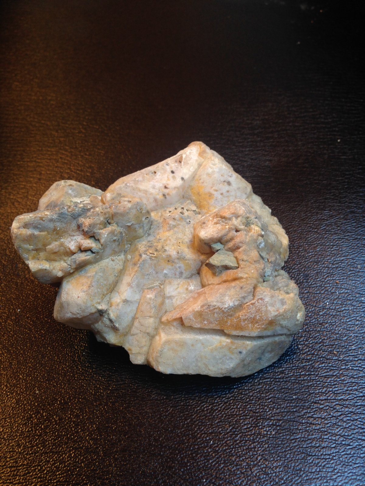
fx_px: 464
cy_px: 243
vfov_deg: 55.4
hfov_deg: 42.9
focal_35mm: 33
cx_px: 182
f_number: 2.4
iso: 50
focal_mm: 4.12
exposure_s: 1/20
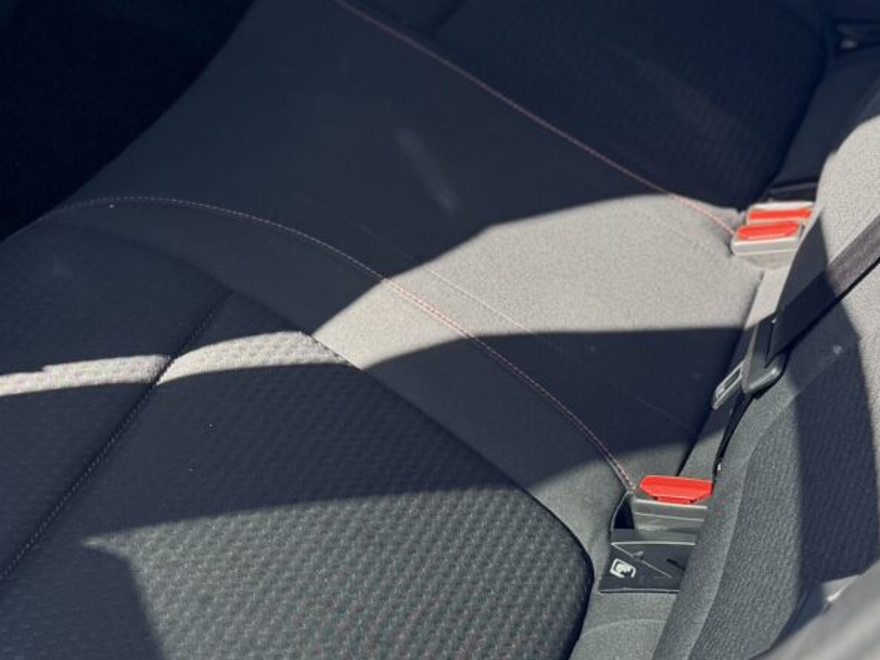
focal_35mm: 78
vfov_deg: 18.8
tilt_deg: -29.0
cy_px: 185
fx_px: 1982
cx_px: 179
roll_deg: -4.2
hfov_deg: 24.6
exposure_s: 1/423
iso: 80
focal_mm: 6.76
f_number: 1.78
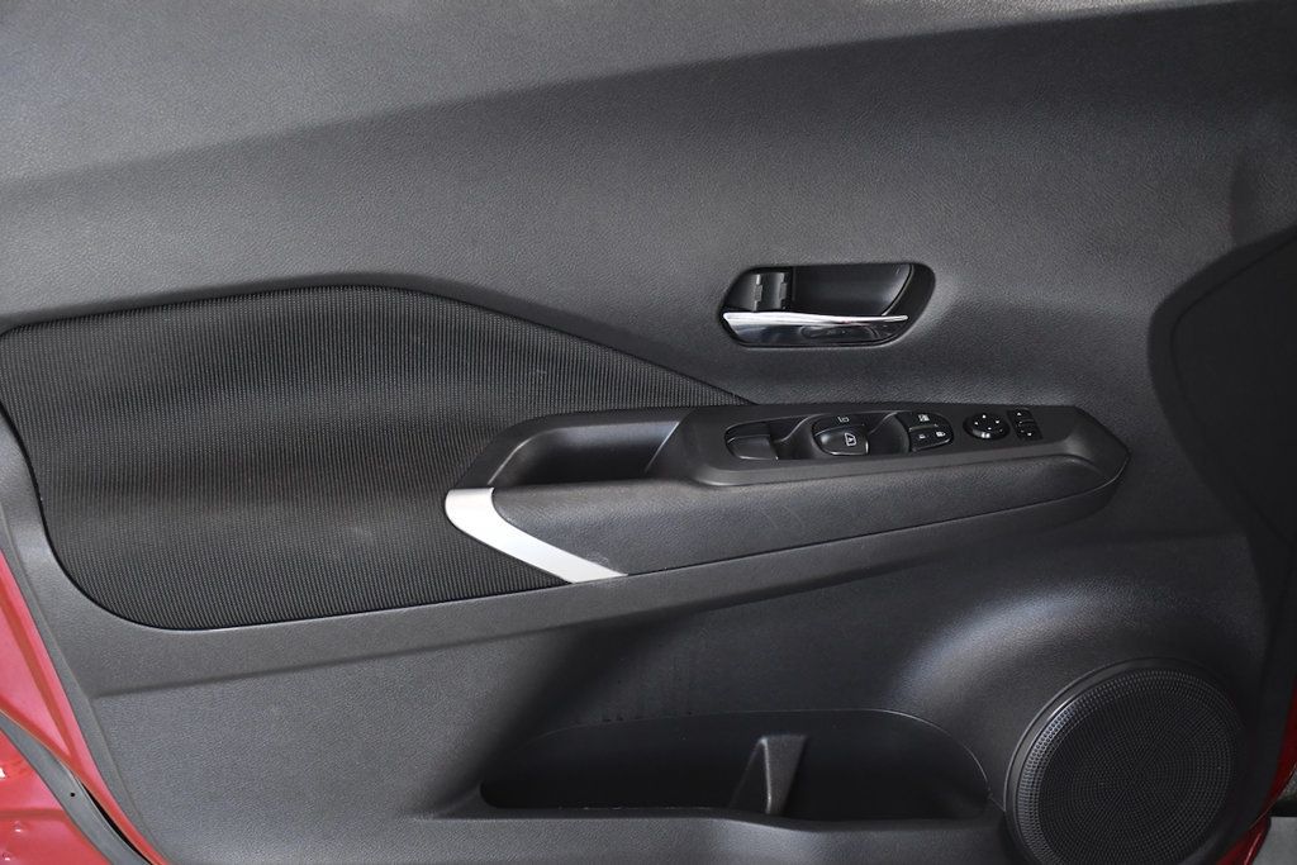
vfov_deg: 28.1
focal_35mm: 48
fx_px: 1729
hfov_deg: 41.1
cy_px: 432
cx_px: 648
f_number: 4
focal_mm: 32
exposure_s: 1/200
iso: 2500
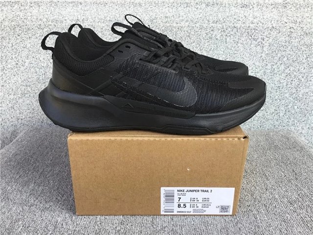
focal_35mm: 31
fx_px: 280
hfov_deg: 58.4
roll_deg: +0.1
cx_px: 156
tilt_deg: -18.7
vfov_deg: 45.4
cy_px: 118
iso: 25
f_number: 2.4
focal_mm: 3.3
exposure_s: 1/116
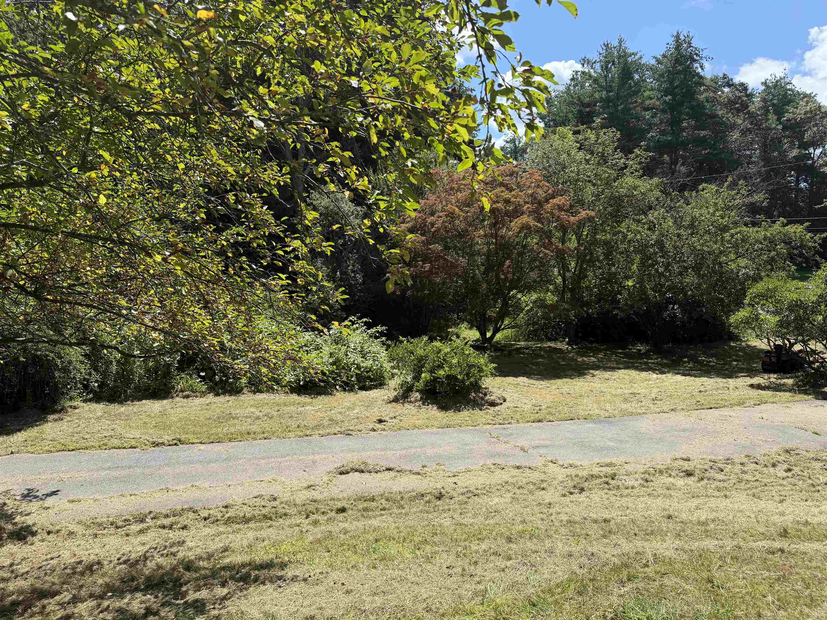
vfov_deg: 56.8
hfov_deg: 71.6
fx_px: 573
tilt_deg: -6.0
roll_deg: +1.1
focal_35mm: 24
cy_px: 310
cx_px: 414
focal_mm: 6.76
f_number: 1.78
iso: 100
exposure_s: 1/3584
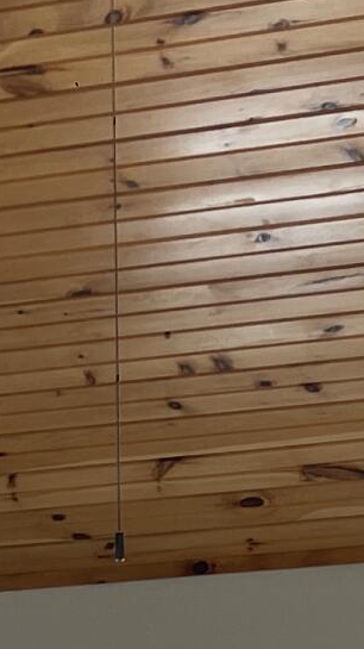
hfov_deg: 8.0
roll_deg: +0.2
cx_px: -144
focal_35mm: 150
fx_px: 2577
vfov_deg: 13.3
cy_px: 1059
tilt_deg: -1.0
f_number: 1.6
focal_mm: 5.1
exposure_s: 1/120
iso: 64
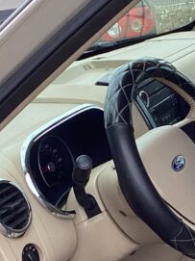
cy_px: 146
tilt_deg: -16.9
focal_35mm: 117
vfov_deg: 16.8
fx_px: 879
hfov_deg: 12.5
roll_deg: +7.0
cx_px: 200
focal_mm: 3.3
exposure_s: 1/294
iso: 25
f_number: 2.4
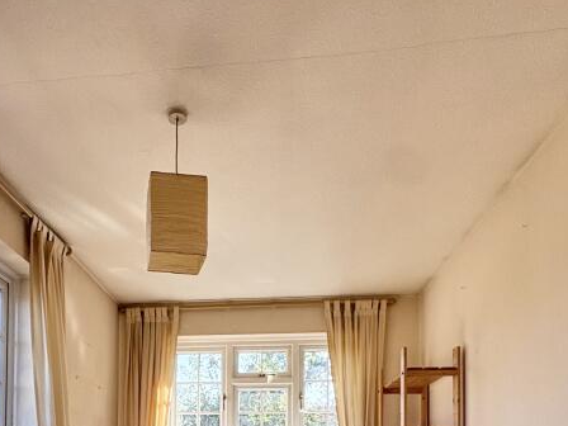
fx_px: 525
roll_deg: +0.6
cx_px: 209
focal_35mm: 32
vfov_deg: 37.7
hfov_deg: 56.1
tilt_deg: +1.9
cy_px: 455
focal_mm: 2.22
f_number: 2.2
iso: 64
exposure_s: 1/359
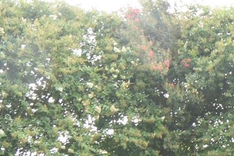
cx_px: 385
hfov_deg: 17.0
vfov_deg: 12.5
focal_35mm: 105
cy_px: 224
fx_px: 682
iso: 160
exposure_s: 1/6
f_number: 11
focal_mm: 14
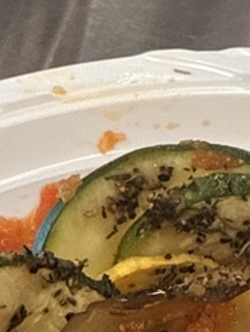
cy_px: 534
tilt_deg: -47.4
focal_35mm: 110
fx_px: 1058
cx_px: 279
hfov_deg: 13.2
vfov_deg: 16.0
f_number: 2.2
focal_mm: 2.22
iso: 100
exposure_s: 1/120
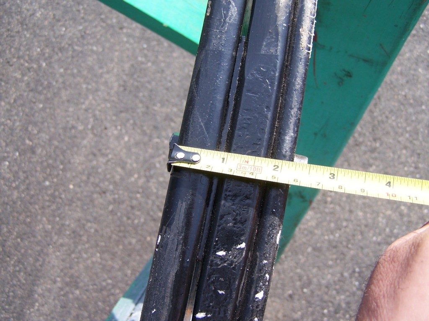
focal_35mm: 38
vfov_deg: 37.7
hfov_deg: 49.0
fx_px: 471
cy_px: 160
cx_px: 214
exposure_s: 1/500
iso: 80
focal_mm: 6.3
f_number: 2.8
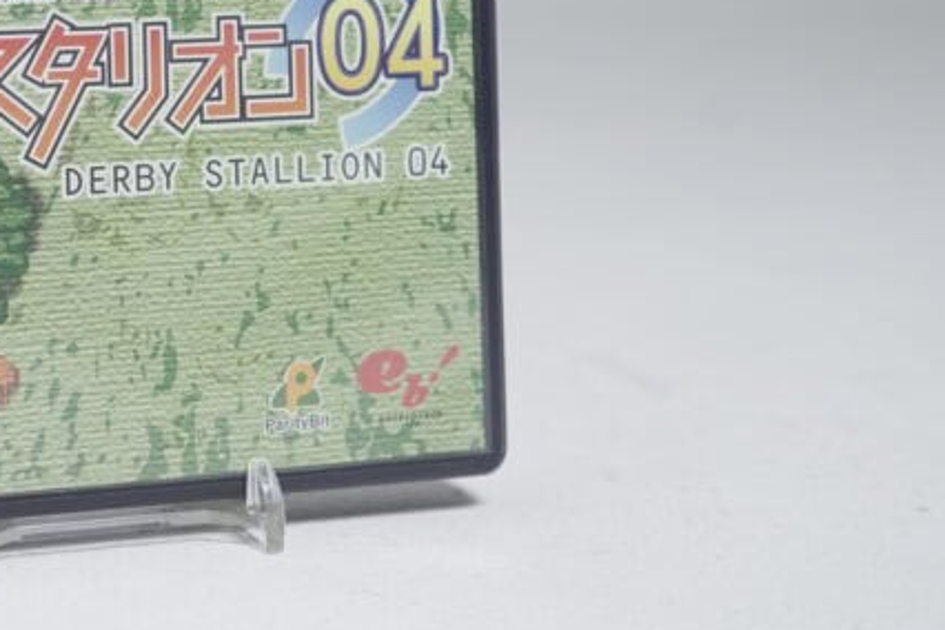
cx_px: 60
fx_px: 2441
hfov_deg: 21.3
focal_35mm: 93
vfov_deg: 14.2
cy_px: -140
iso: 640
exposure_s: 1/25
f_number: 5.6
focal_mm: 33
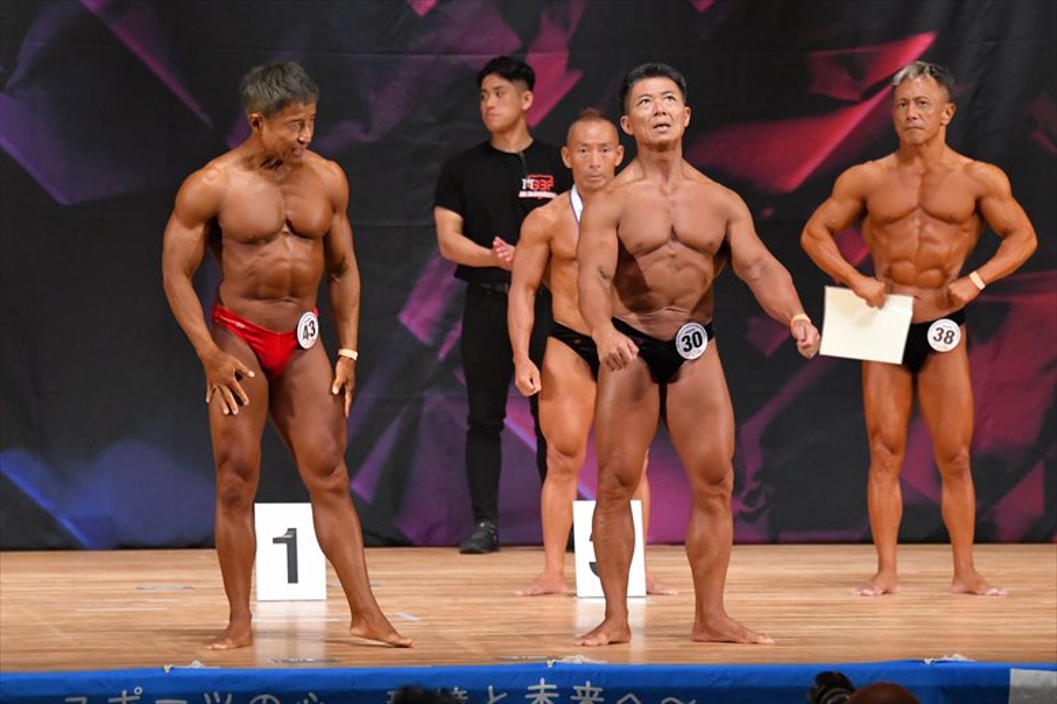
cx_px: 528
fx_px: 7484
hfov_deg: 8.1
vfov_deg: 5.4
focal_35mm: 255
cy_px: 352
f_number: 5.6
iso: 5600
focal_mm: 170
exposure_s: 1/400
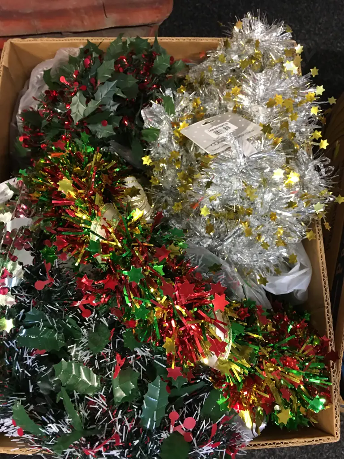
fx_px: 384
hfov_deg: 48.2
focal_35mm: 29
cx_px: 172
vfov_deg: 61.7
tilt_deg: -71.8
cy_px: 230
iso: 80
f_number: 2.2
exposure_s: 1/10
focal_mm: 4.15
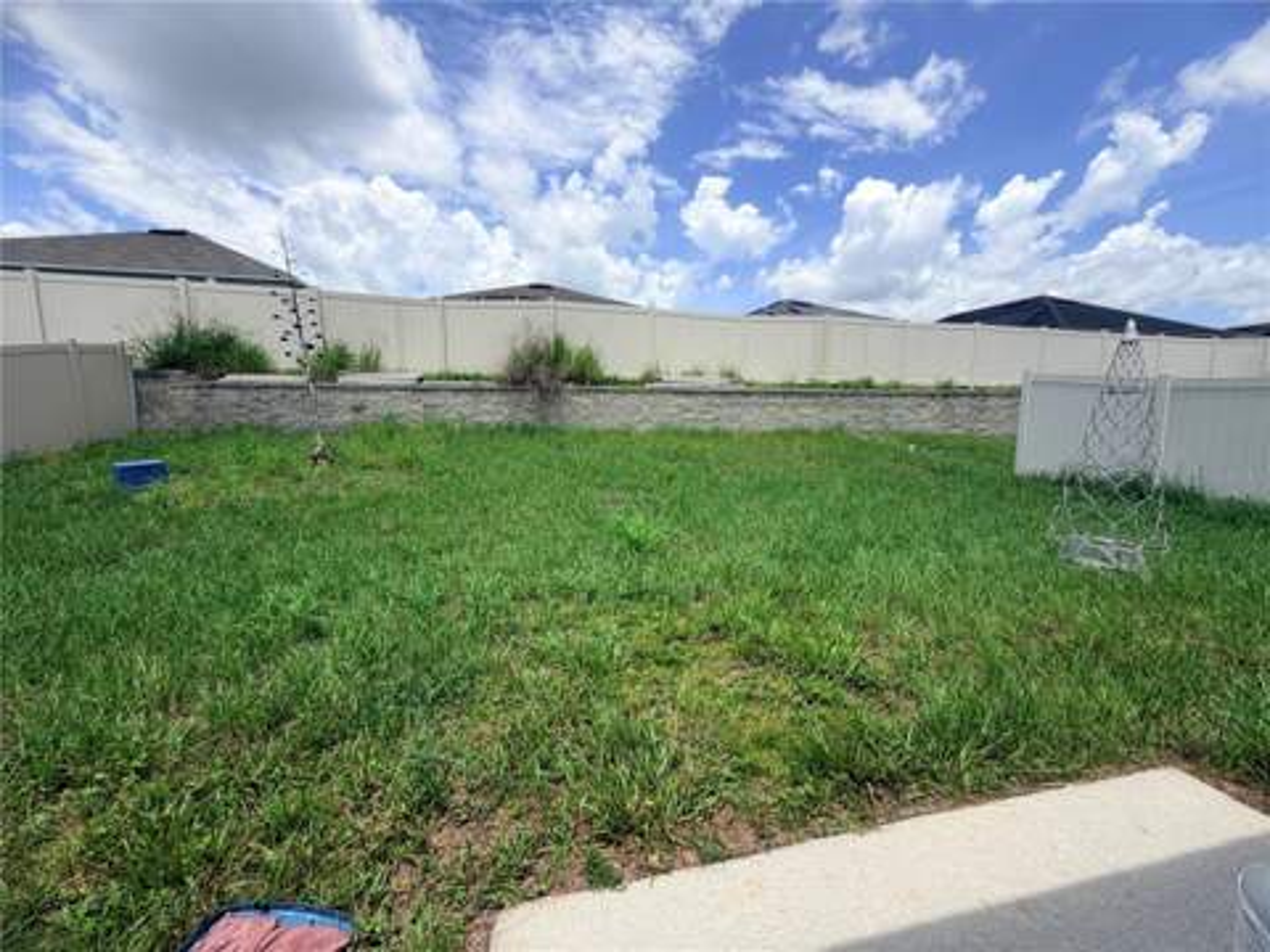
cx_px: 635
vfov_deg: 85.7
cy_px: 476
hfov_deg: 102.1
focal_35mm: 14
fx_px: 514
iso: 20
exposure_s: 1/876
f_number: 2.2
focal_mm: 2.22
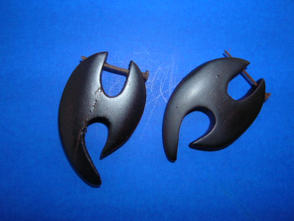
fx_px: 297
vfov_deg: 40.7
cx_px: 147
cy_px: 110
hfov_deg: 52.6
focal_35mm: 35
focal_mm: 5.8
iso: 50
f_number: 5.6
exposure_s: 1/60.1
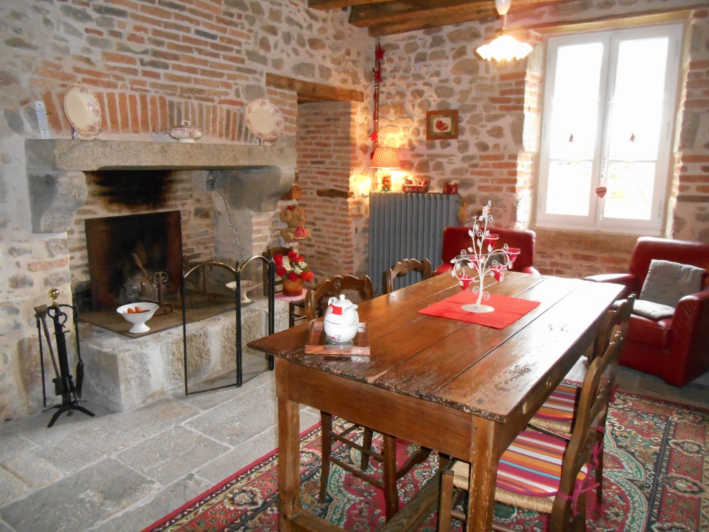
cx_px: 354
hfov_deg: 67.3
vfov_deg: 53.1
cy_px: 266
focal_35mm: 26
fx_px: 533
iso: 720
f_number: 3.4
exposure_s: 1/25
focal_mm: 4.7
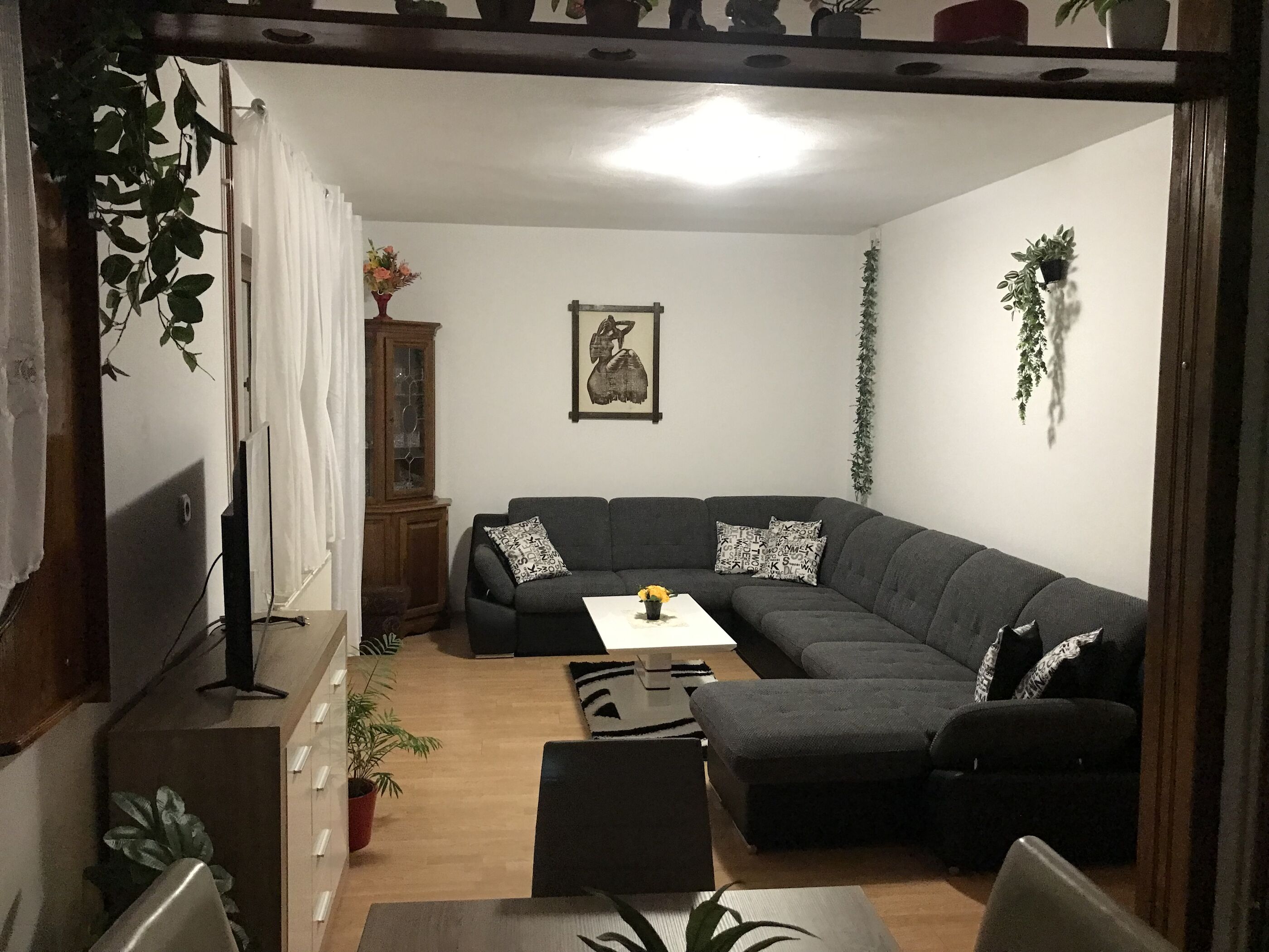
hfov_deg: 63.4
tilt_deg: -3.7
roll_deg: -0.7
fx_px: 1026
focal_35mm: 28
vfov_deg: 49.7
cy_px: 476
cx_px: 634
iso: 100
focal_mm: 3.99
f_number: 1.8
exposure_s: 1/13
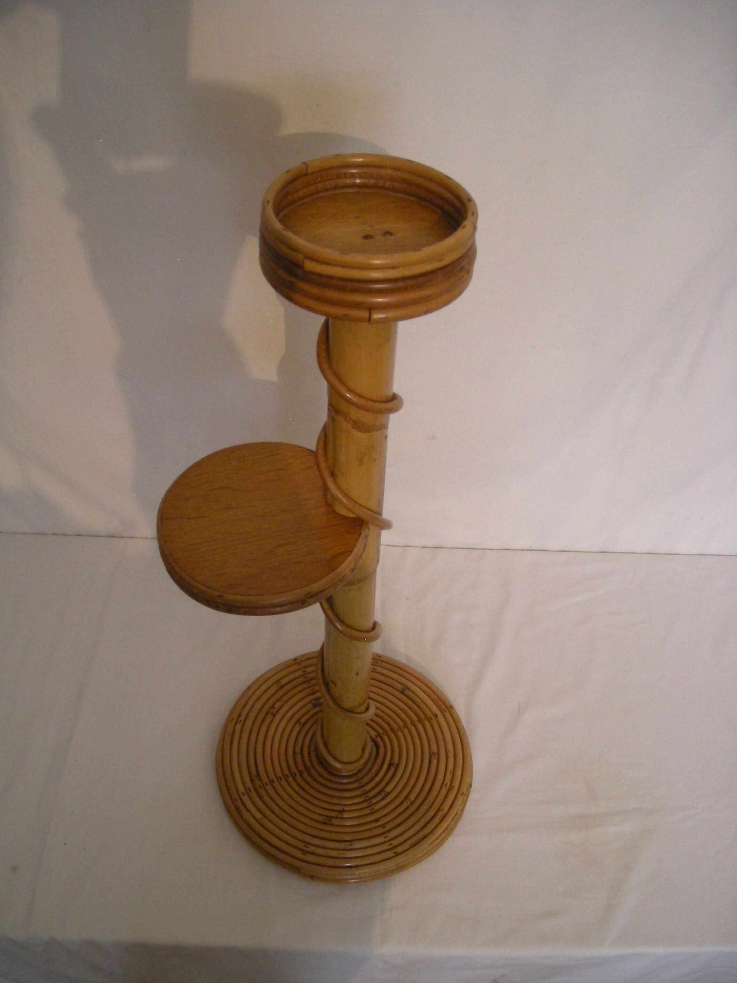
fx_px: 994
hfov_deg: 40.7
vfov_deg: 52.6
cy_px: 492
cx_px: 368
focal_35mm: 35
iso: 400
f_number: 2.8
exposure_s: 1/30
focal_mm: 5.7
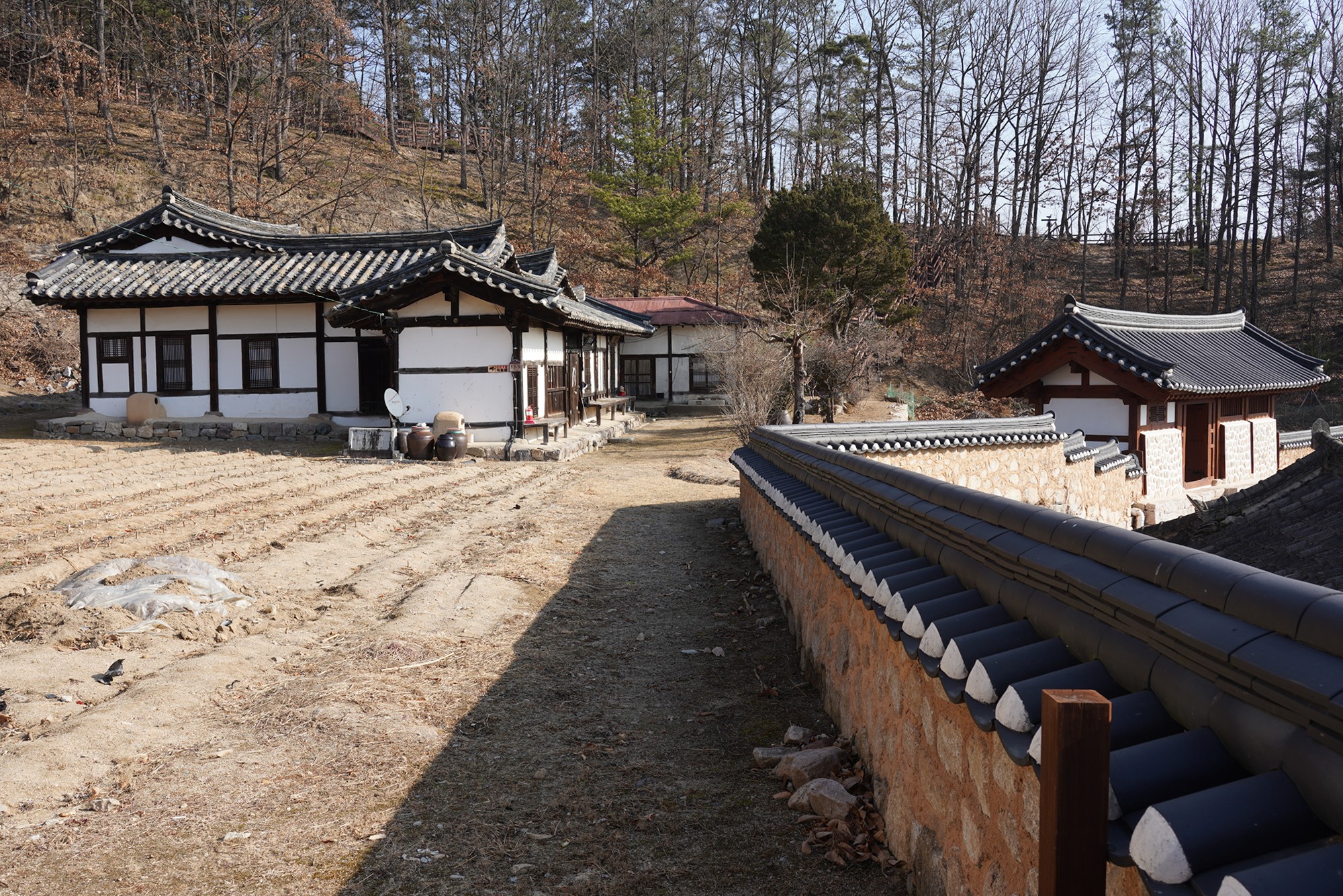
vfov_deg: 41.1
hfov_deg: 58.7
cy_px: 448
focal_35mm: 32
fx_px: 1194
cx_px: 672
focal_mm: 32
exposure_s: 1/100
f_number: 10
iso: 100
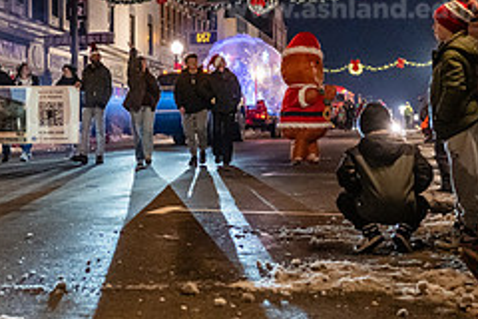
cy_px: 51
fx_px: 1155
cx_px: 135
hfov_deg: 23.2
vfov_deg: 15.6
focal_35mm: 87
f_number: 3.5
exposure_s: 1/200
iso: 5000
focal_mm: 36
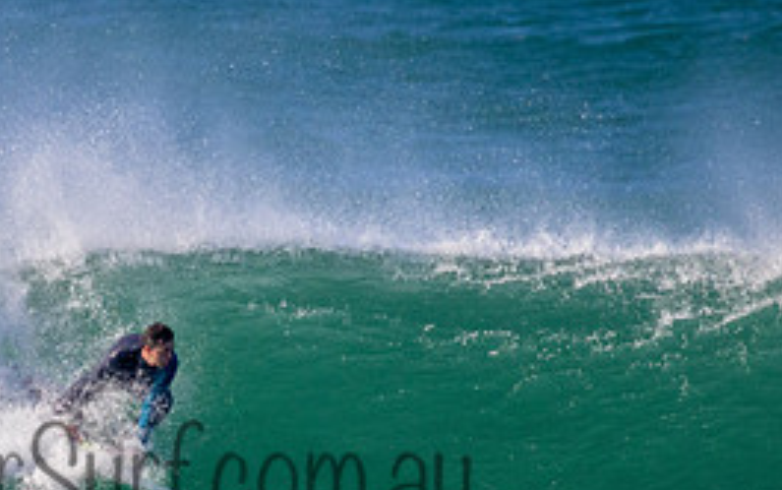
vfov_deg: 0.7
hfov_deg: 1.2
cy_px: 441
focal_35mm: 1782
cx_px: 159
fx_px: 38002
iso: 2000
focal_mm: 800
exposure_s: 1/2000
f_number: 11
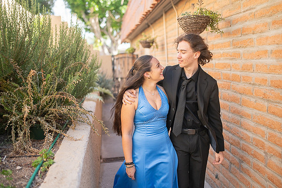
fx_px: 274
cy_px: 94
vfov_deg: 37.8
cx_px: 141
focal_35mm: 35
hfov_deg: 54.5
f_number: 1.4
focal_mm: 35
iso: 400
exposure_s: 1/3200
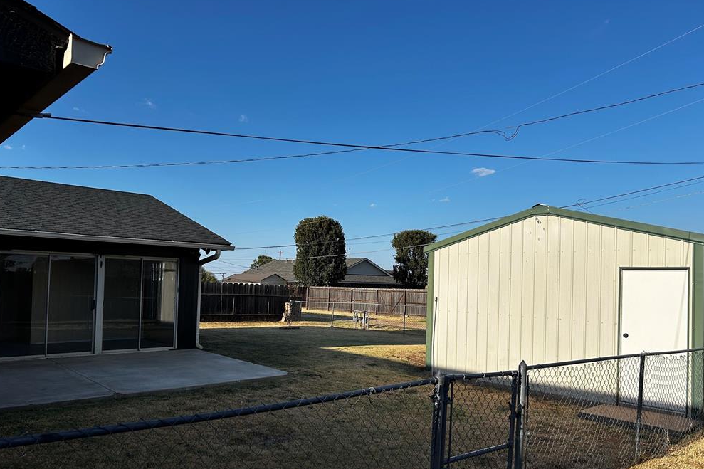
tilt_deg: +2.3
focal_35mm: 28
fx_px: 547
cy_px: 263
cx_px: 344
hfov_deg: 65.5
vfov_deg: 46.3
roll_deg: -1.6
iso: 50
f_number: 1.5
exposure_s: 1/4444
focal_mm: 5.7
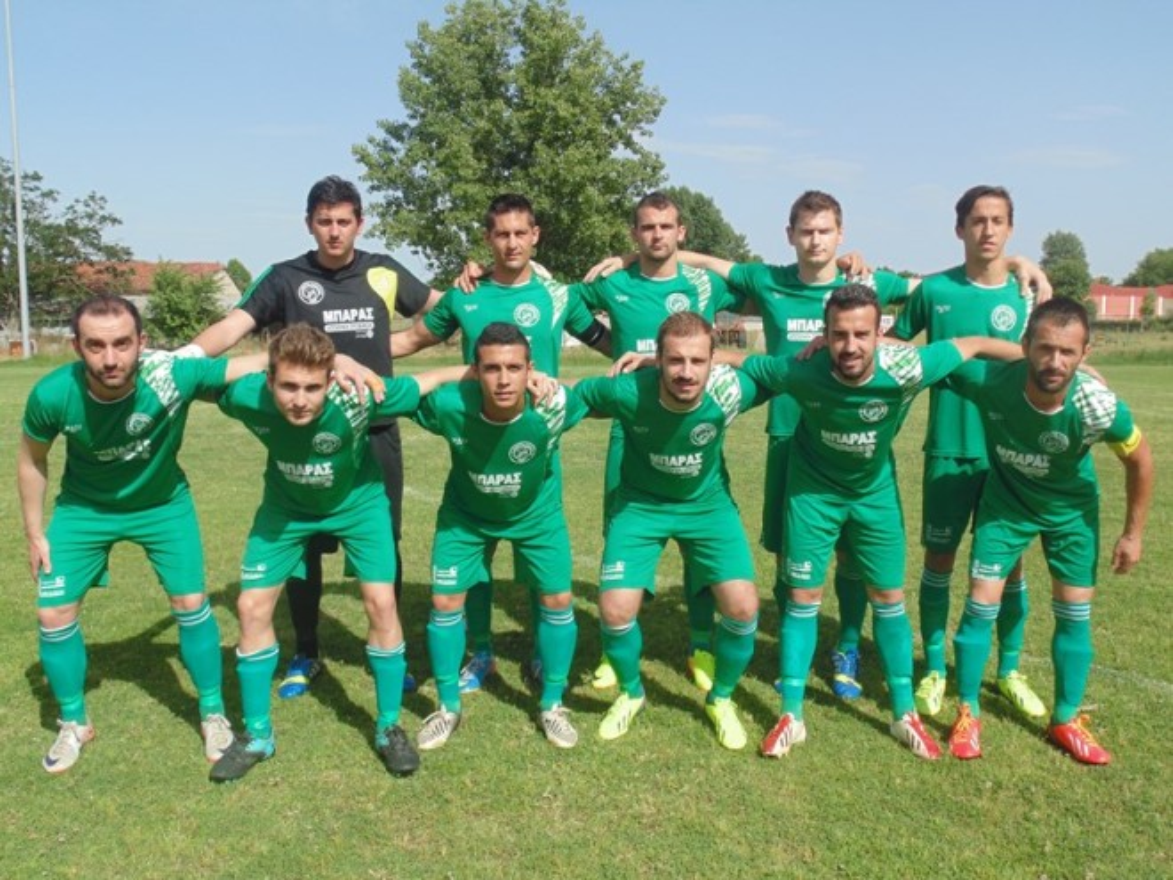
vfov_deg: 41.8
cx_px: 586
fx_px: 1152
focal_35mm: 34
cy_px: 440
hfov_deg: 54.0
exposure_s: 1/800
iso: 80
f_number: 3.4
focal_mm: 6.2
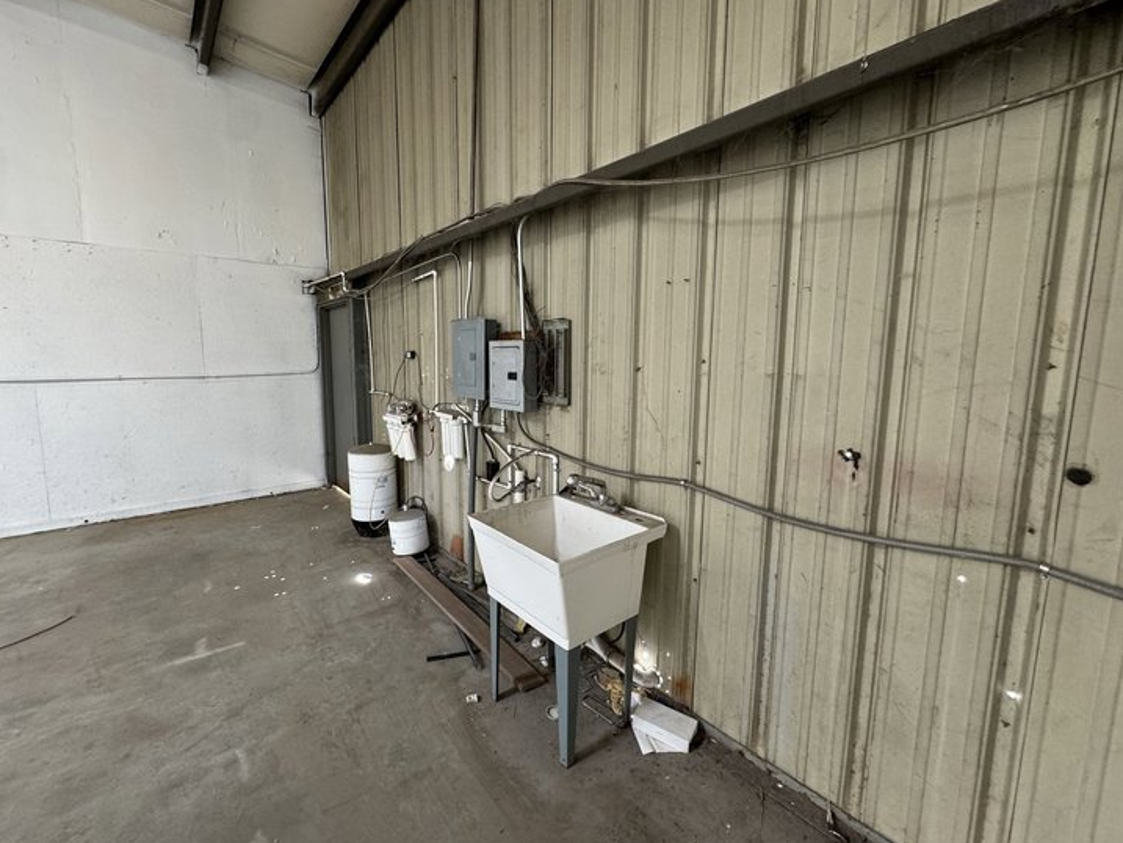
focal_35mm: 15
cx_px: 523
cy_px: 412
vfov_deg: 81.8
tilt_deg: -7.6
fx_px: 487
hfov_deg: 98.0
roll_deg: +2.1
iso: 200
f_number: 2.2
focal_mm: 2.22
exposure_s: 1/60
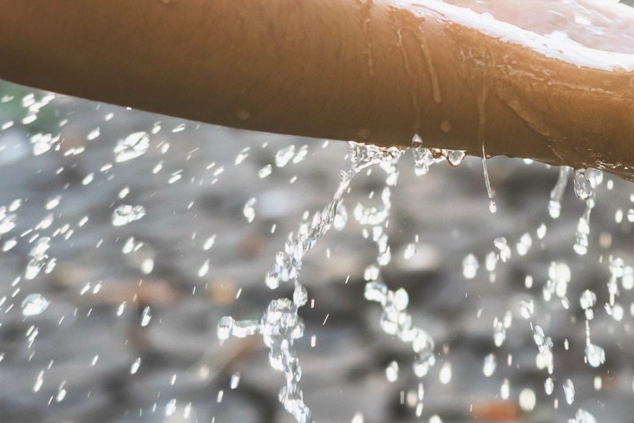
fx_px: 2220
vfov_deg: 10.8
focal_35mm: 126
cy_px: 49
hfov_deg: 15.8
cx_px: 683
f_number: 3.2
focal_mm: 32
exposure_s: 1/500
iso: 100
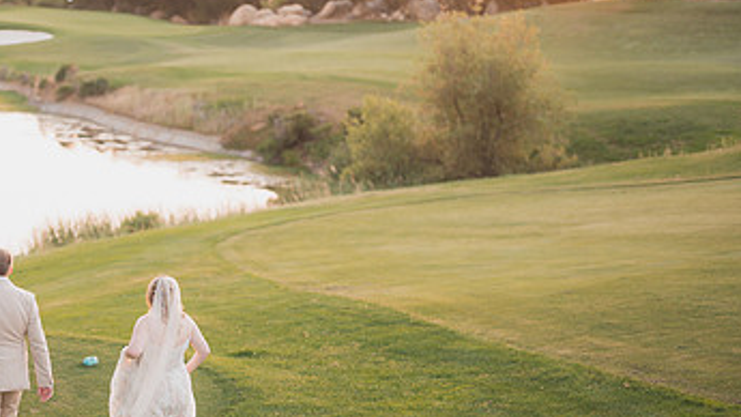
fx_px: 1729
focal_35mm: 88
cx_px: 152
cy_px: 229
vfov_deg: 13.7
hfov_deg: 23.8
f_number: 1.2
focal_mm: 50
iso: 125
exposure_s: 1/200
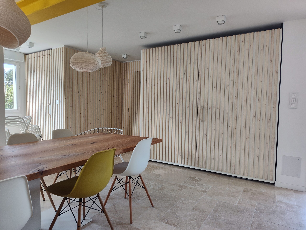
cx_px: 153
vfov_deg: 58.9
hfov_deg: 73.9
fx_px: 203
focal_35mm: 23
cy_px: 115
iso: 118
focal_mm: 5.56
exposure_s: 1/100
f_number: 1.88
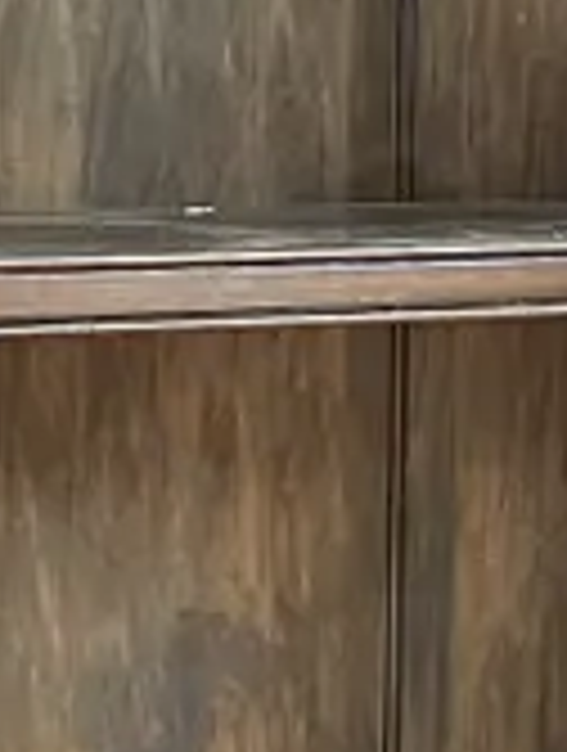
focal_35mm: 159
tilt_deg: -5.0
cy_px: 423
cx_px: 189
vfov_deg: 12.4
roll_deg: -0.6
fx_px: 3459
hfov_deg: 9.4
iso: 250
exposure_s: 1/50
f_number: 1.5
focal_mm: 5.7
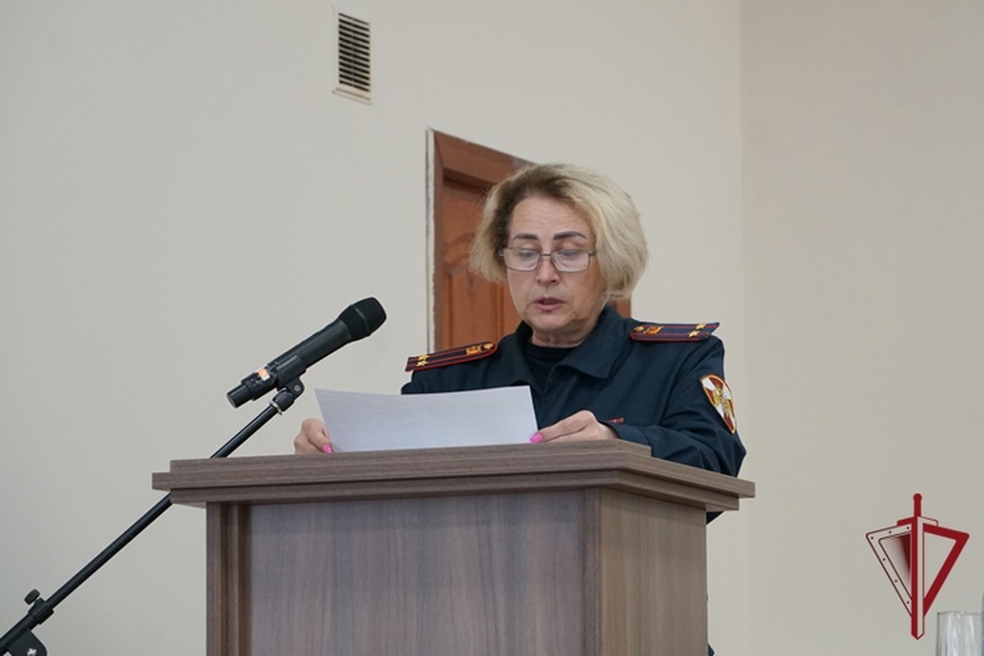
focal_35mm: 124
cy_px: 328
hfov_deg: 16.5
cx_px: 492
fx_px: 3403
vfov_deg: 11.0
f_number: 5.6
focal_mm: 83
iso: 2500
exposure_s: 1/160
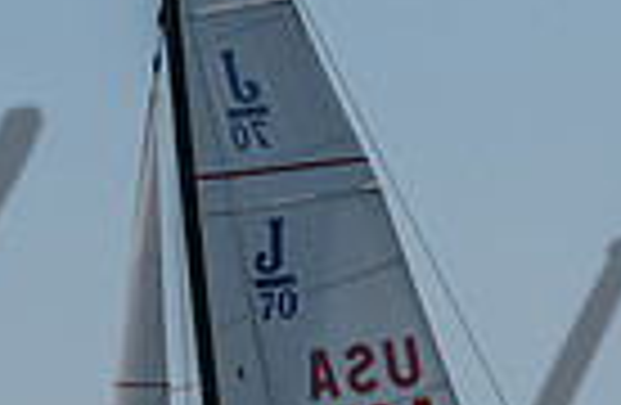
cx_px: 698
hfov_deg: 3.3
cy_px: 854
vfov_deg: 2.1
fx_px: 10914
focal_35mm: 637
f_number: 9
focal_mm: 120
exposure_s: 1/1000
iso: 640
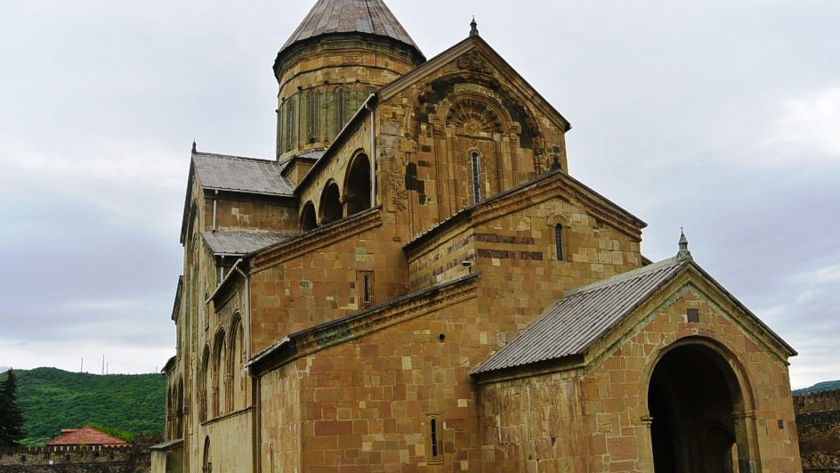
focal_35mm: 33
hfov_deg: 59.5
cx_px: 440
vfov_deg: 35.6
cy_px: 230
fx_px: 735
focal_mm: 11
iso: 100
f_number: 4.5
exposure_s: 1/500
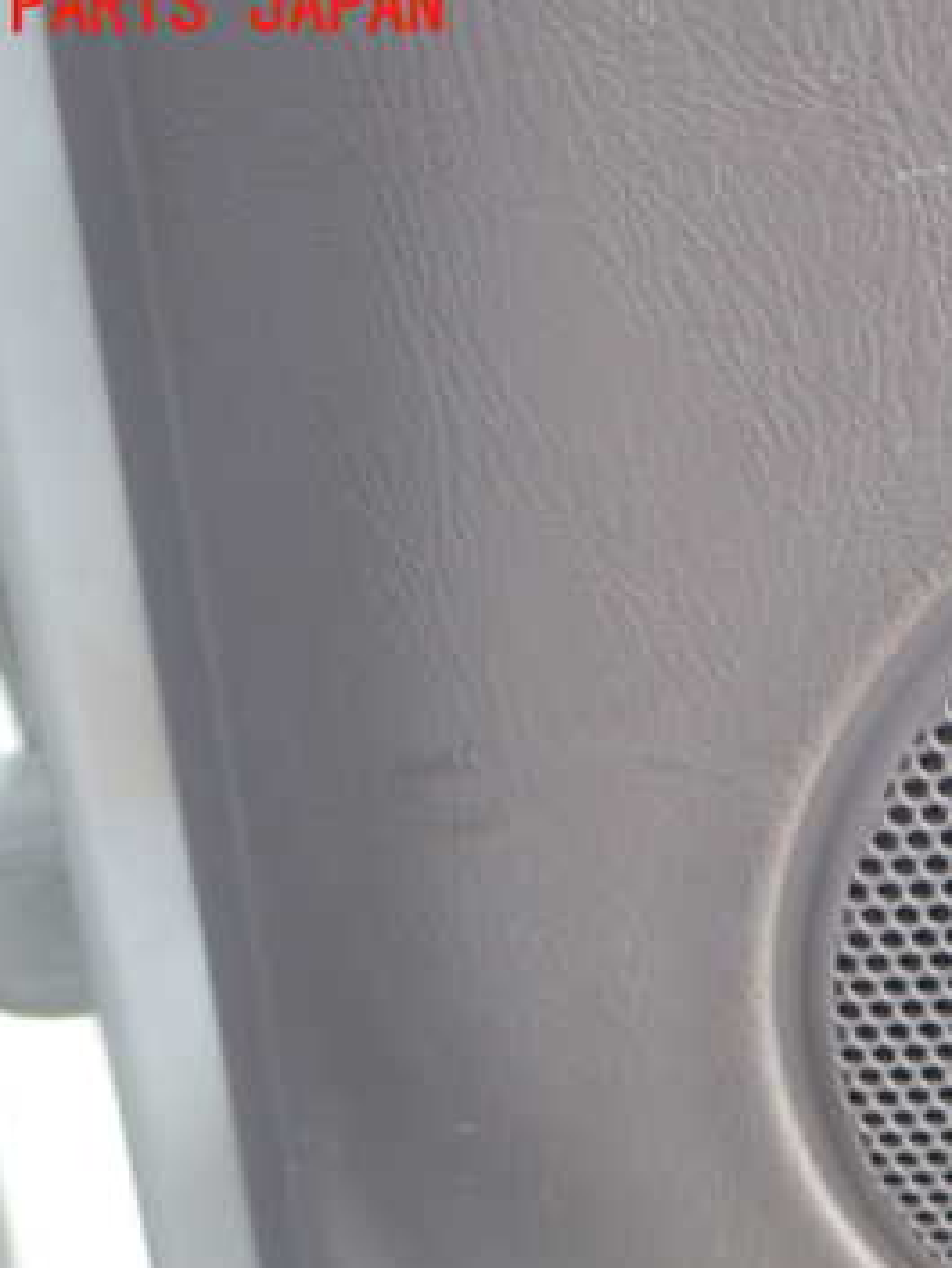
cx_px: 869
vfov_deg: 37.3
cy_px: 772
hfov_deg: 27.5
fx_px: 1869
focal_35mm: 51
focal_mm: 5.4
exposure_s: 1/100
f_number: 2.3
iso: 200
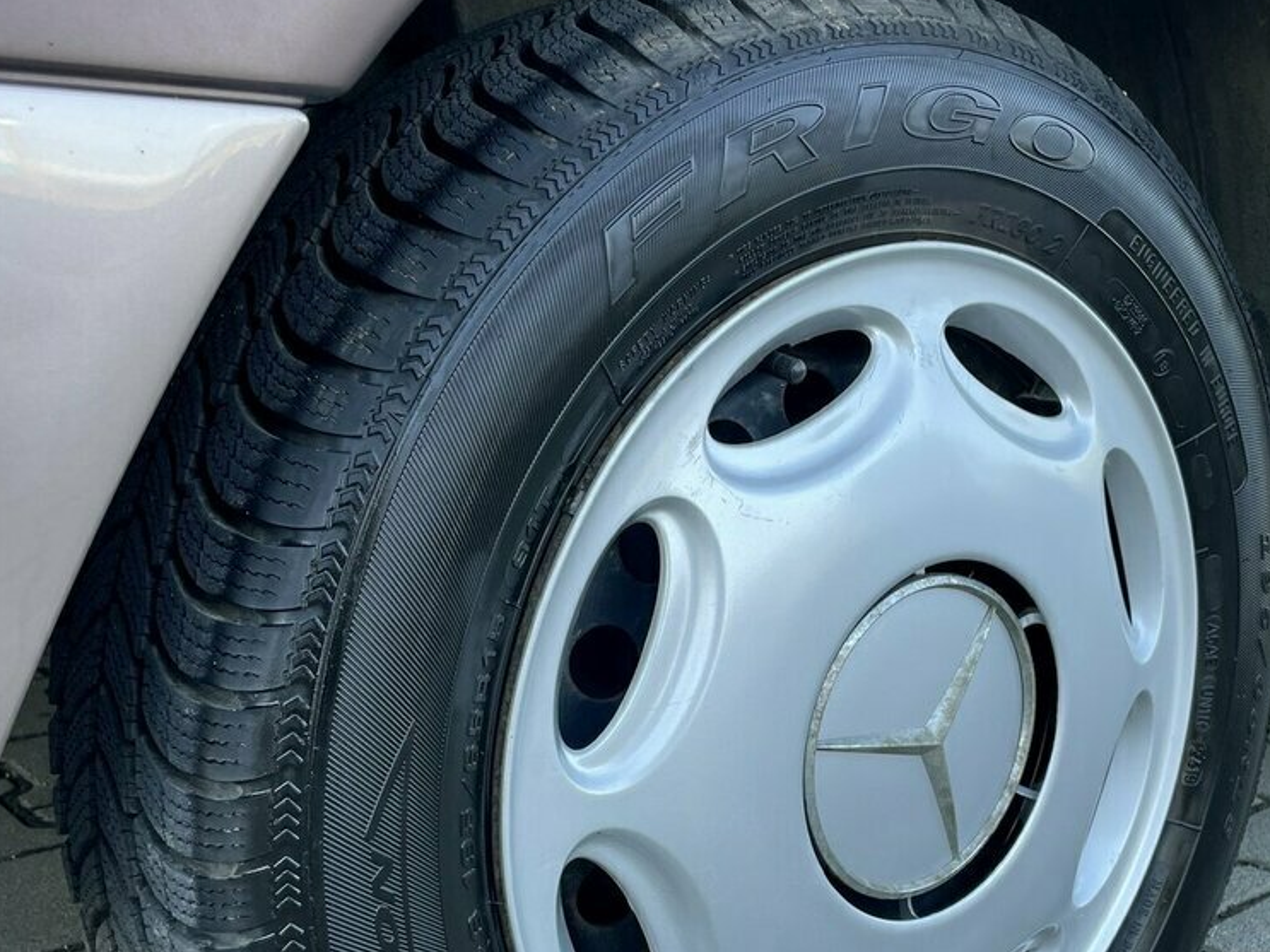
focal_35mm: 42
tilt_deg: -14.5
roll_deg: -0.2
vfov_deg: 33.9
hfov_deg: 44.7
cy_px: 660
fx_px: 1541
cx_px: 704
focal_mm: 4.2
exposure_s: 1/161
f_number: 1.6
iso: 32
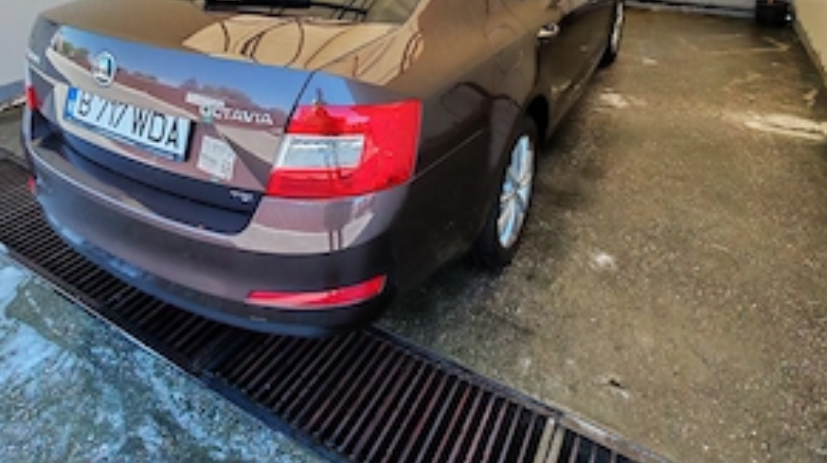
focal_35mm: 24
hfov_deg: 76.4
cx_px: 421
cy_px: 26
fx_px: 526
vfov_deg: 42.6
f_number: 2.2
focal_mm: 1.96
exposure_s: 1/260
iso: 50
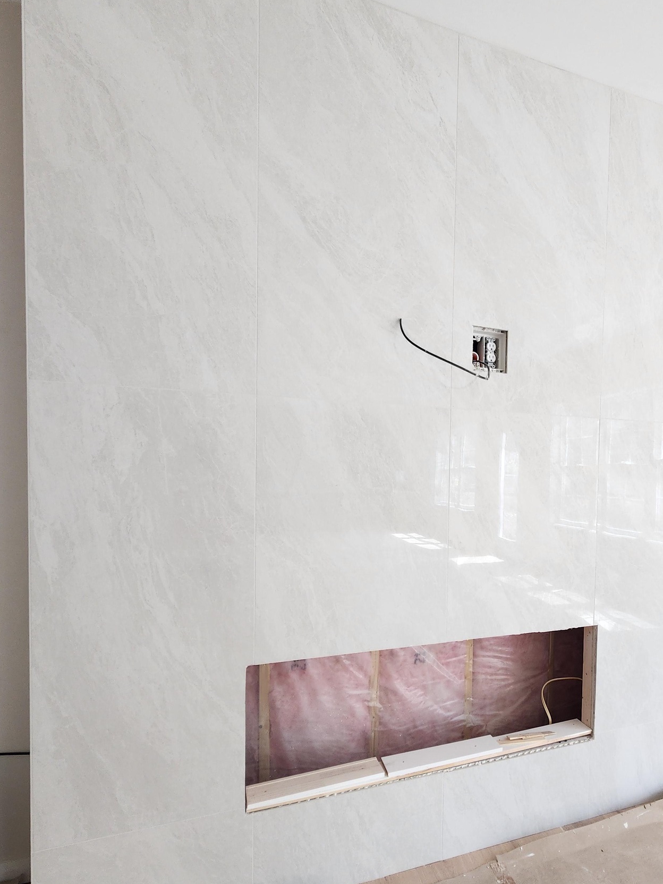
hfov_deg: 69.4
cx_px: 446
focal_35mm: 18
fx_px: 460
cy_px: 489
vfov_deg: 87.4
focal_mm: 2.2
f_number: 2.2
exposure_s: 1/60
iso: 100
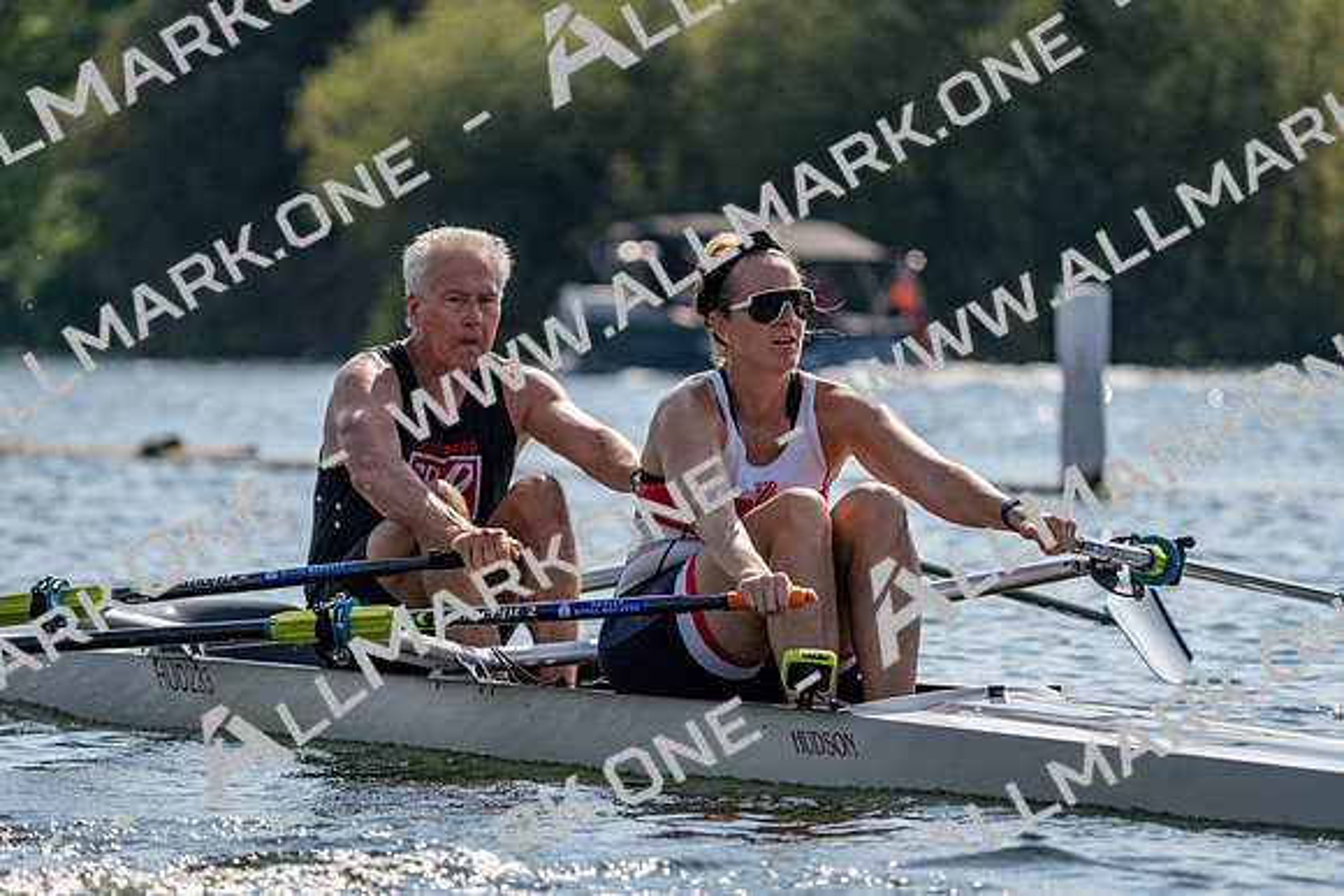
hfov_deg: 7.3
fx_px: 10530
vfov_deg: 4.9
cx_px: 672
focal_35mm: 282
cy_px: 448
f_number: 5.6
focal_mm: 282
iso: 200
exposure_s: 1/1600
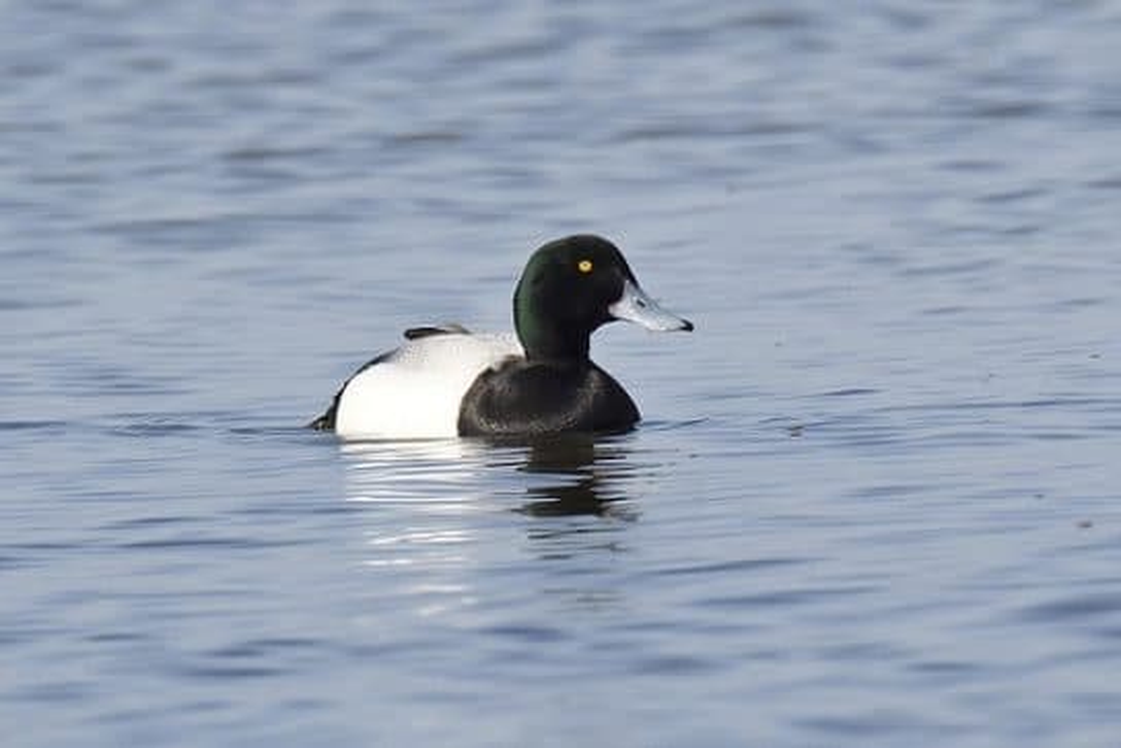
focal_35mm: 1200
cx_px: 560
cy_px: 374
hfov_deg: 1.7
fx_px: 37374
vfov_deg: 1.1
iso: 500
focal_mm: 600
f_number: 8
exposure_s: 1/1250
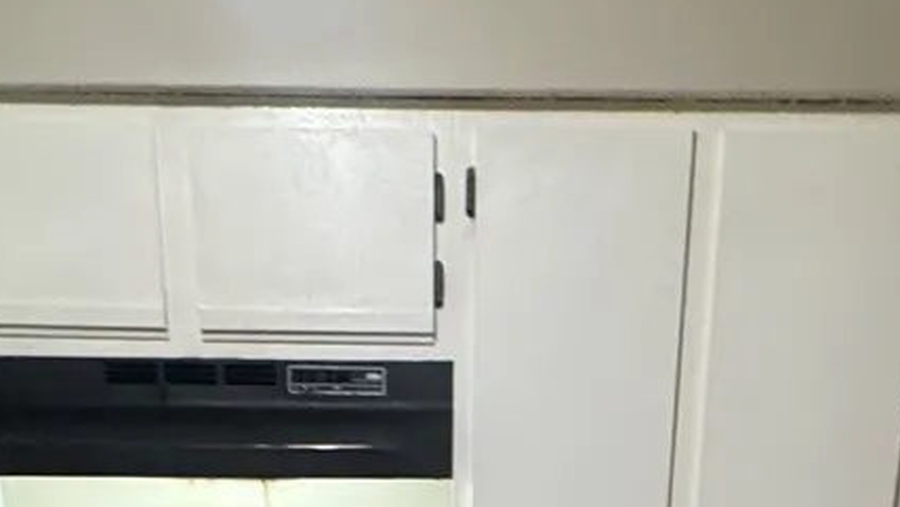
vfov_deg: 15.0
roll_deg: -0.3
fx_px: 1361
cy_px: 1136
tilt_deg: -26.3
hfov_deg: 36.6
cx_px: 456
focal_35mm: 57
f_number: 2.2
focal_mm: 2.22
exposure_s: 1/60
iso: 400
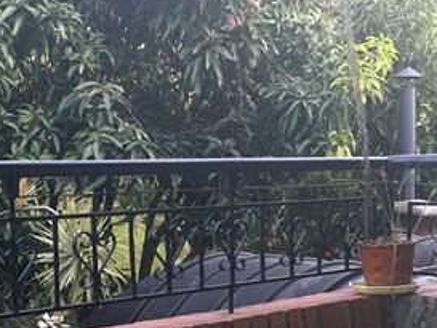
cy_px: 258
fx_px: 859
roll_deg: +1.3
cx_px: 118
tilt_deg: -8.1
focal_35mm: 68
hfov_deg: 28.2
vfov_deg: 21.4
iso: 200
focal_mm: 4.15
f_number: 2.2
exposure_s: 1/30
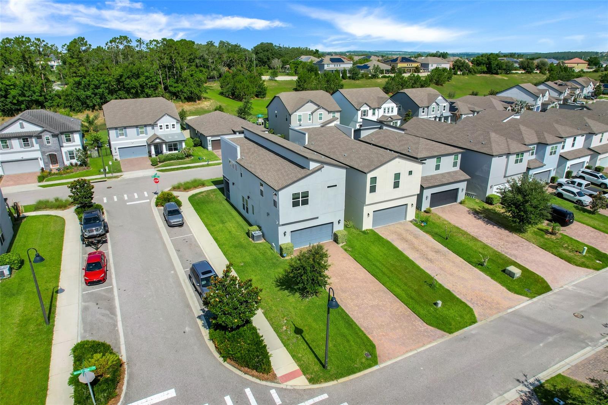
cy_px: 202
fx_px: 371
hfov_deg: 78.6
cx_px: 304
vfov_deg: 57.2
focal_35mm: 22
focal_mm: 8.38
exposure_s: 1/640
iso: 120
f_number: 2.8
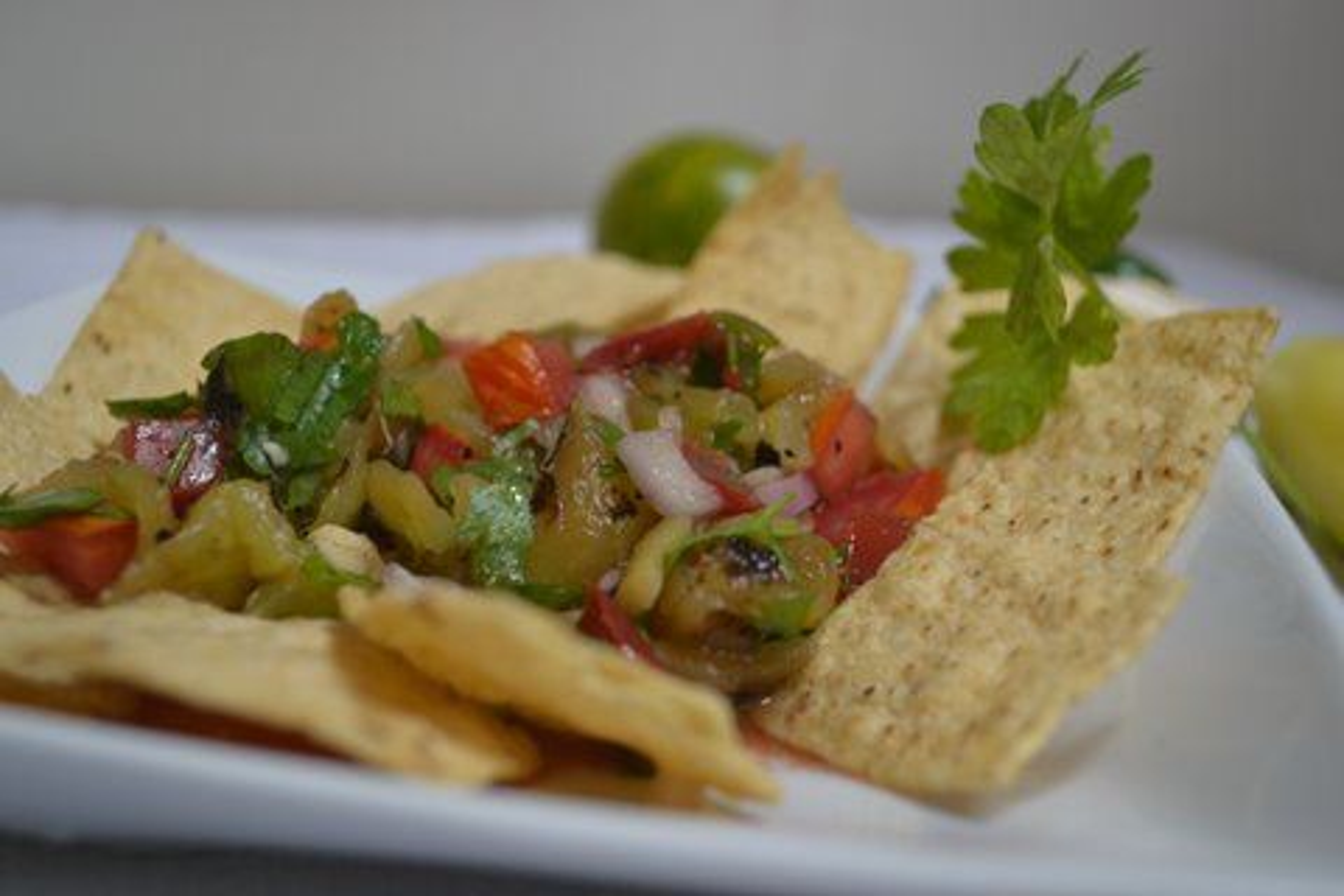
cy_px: 448
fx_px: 1568
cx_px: 672
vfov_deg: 31.9
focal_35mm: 42
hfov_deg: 46.4
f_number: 4.5
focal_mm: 28
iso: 360
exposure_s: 1/30
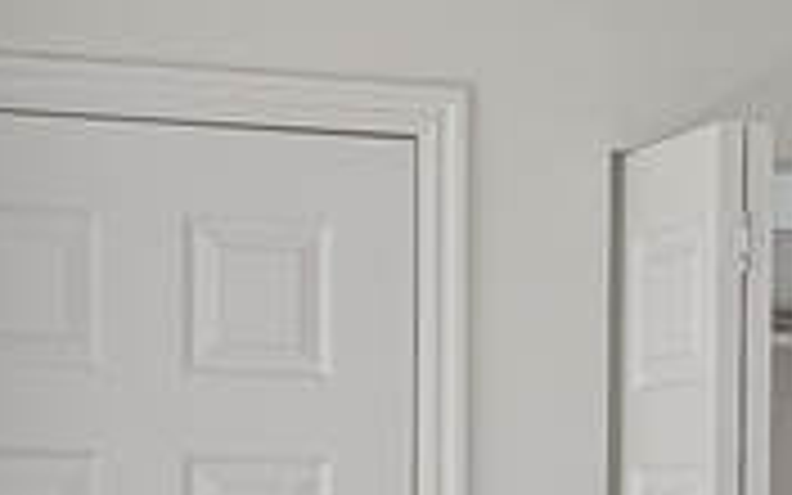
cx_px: 832
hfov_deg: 13.9
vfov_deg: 8.7
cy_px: 716
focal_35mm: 148
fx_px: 3195
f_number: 1.68
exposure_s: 1/88.9
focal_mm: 6.9
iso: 79
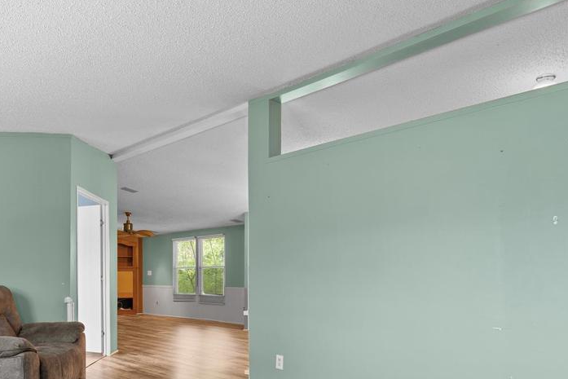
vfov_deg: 41.2
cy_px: 281
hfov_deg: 59.0
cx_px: 192
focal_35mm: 31
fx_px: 489
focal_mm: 10
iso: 200
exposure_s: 2
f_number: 7.1
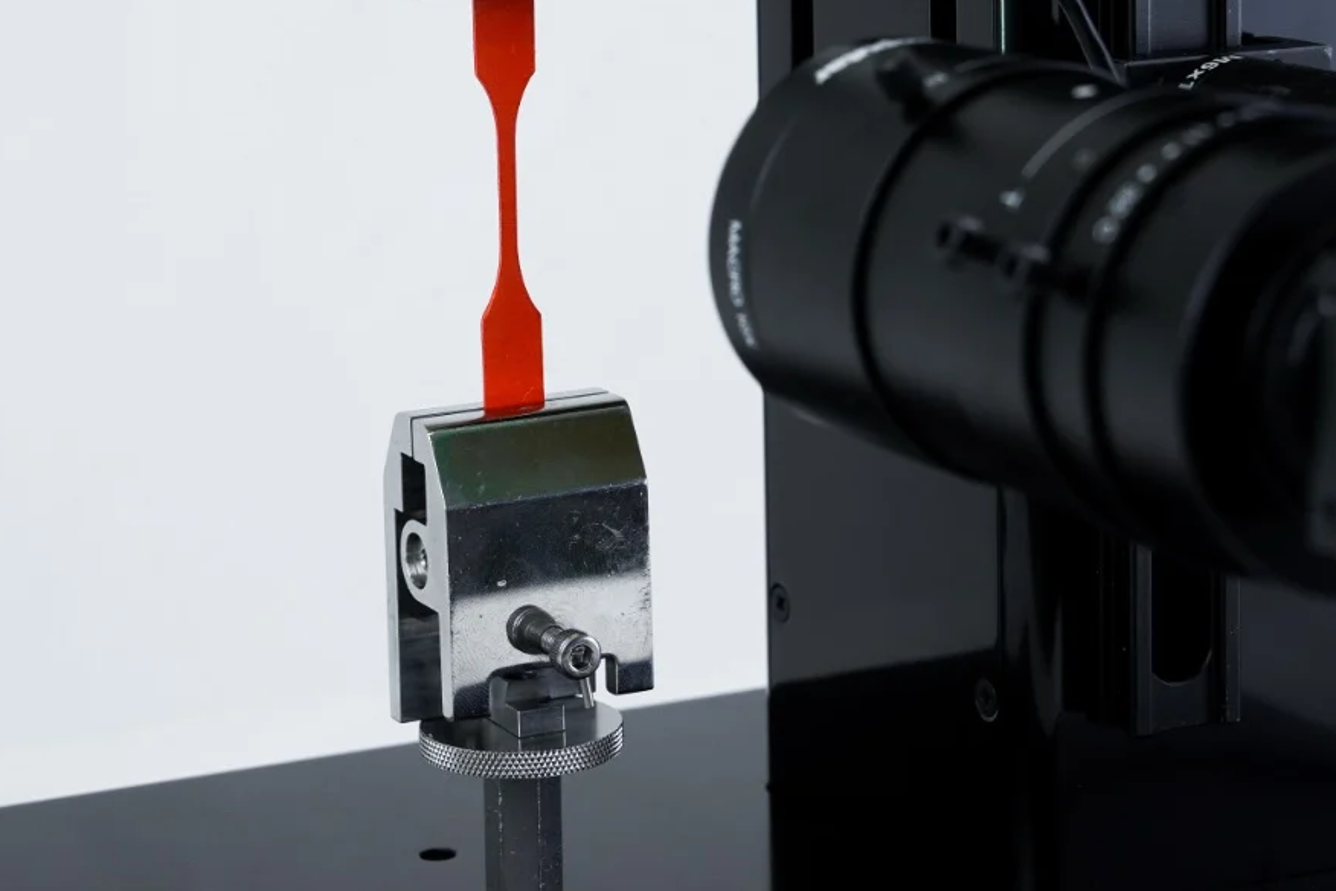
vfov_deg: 13.2
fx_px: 3822
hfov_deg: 19.8
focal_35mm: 103
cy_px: 87
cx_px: 590
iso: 500
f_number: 8
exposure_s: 1/125
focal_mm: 47
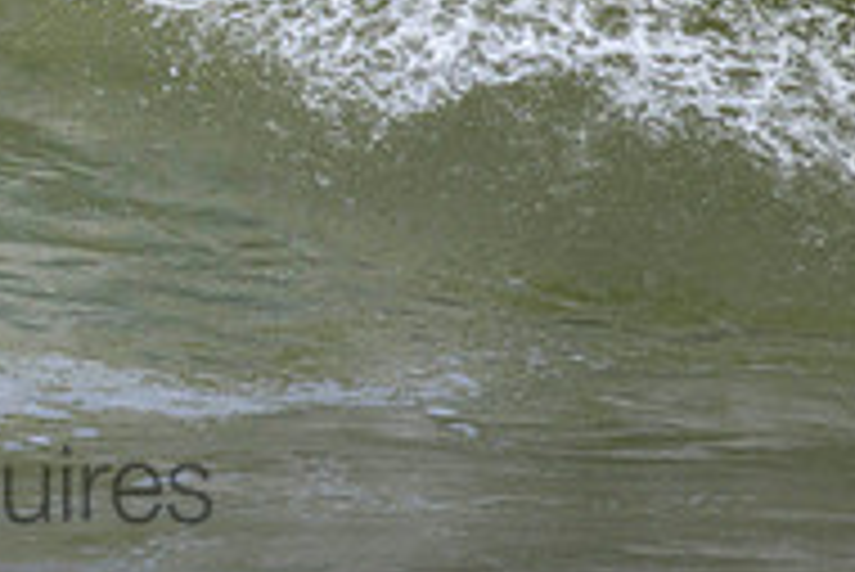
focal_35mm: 2440
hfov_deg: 0.8
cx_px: -135
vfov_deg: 0.6
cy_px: -263
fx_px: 57992
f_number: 11
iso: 900
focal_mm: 800
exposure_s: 1/2000
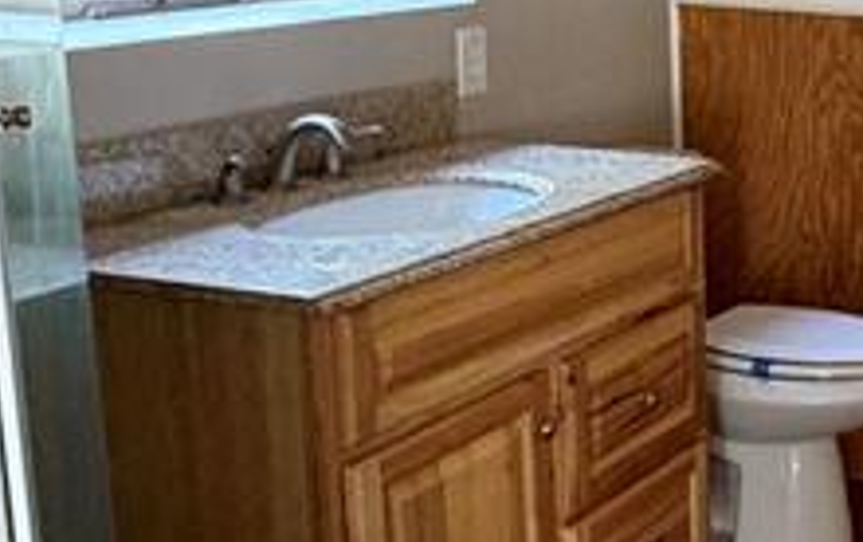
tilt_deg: -11.2
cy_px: 179
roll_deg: -1.6
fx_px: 1625
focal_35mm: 69
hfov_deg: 26.3
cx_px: 1051
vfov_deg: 18.9
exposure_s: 1/60
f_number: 2.2
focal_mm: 2.22
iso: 400
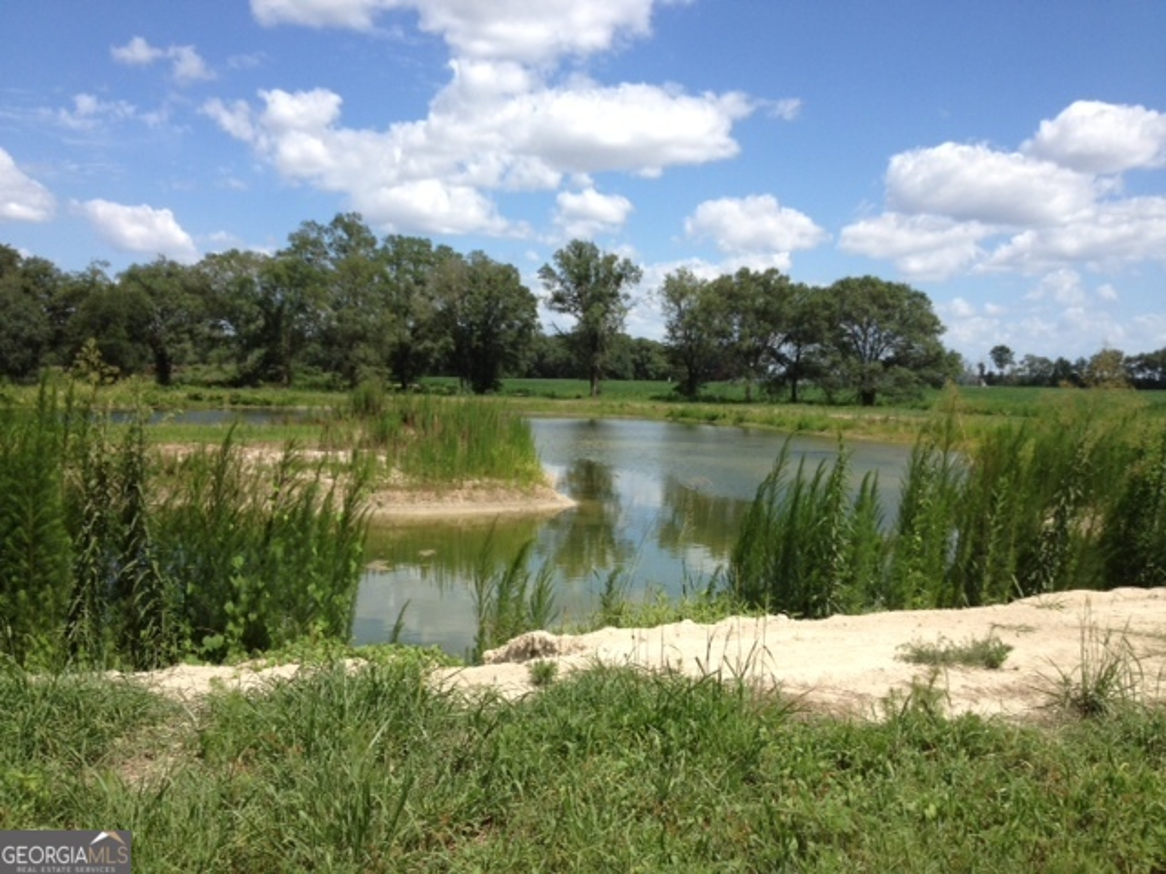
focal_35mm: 35
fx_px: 1179
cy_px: 437
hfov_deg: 52.6
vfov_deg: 40.7
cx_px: 583
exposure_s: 1/1783
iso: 64
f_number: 2.4
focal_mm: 4.28
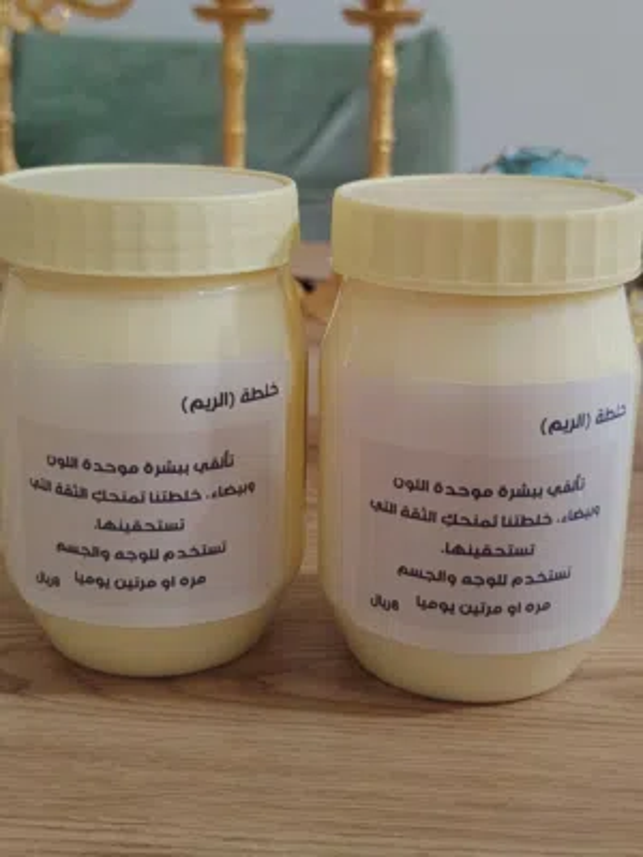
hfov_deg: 30.9
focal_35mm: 47
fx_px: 1164
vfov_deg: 40.4
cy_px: 428
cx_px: 322
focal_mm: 5.25
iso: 2384
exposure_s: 1/25
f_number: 1.75
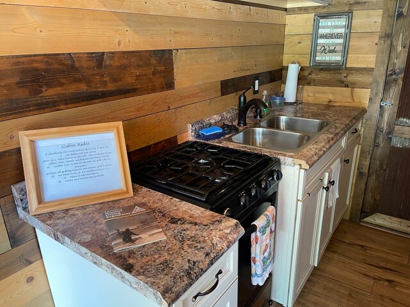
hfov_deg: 67.3
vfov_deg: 53.1
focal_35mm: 26
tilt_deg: -21.2
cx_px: 205
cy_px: 154
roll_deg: +2.8
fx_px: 308
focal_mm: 5.1
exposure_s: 1/60
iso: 160
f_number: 1.6
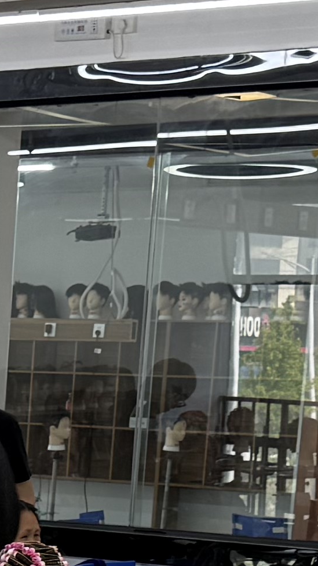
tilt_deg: -9.9
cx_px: -290
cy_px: 808
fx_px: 2294
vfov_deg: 13.4
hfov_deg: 7.6
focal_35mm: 153
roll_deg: -2.0
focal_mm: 6.76
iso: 80
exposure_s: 1/121
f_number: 1.78
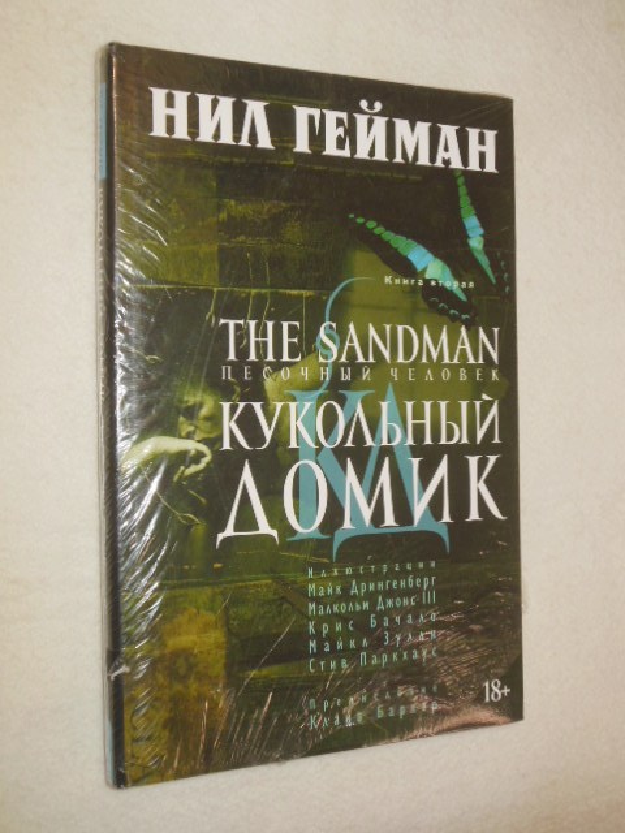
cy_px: 416
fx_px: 915
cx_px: 312
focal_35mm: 38
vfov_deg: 49.0
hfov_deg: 37.7
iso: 125
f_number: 3.6
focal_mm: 6.8
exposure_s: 1/30
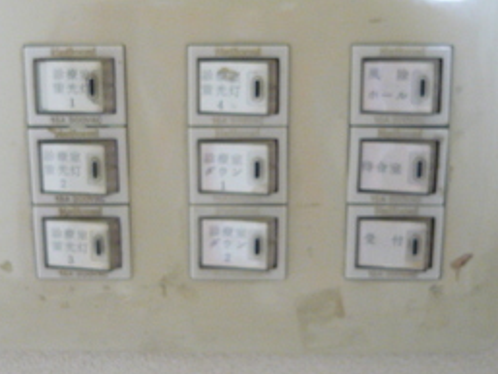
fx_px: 777
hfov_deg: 35.5
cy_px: 150
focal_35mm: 54
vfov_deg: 27.0
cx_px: 231
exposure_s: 1/30
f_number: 2.8
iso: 400
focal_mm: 5.5
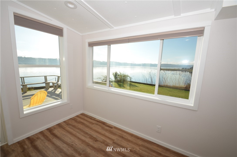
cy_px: 78
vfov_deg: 77.1
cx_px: 118
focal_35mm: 15
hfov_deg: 100.5
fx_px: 99
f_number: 9
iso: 100
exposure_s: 1/200
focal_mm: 10
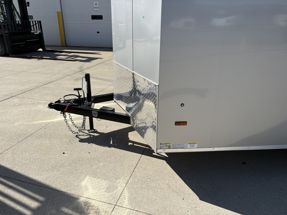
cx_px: 144
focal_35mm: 26
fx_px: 216
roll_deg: +1.4
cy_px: 108
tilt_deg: -19.6
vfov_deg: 53.1
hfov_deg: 67.3
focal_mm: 5.96
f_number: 1.6
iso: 50
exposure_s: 1/4608
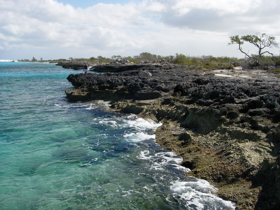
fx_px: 307
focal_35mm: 38
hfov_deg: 49.0
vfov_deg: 37.7
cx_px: 140
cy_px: 105
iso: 64
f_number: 4.8
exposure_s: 1/813
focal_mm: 7.8
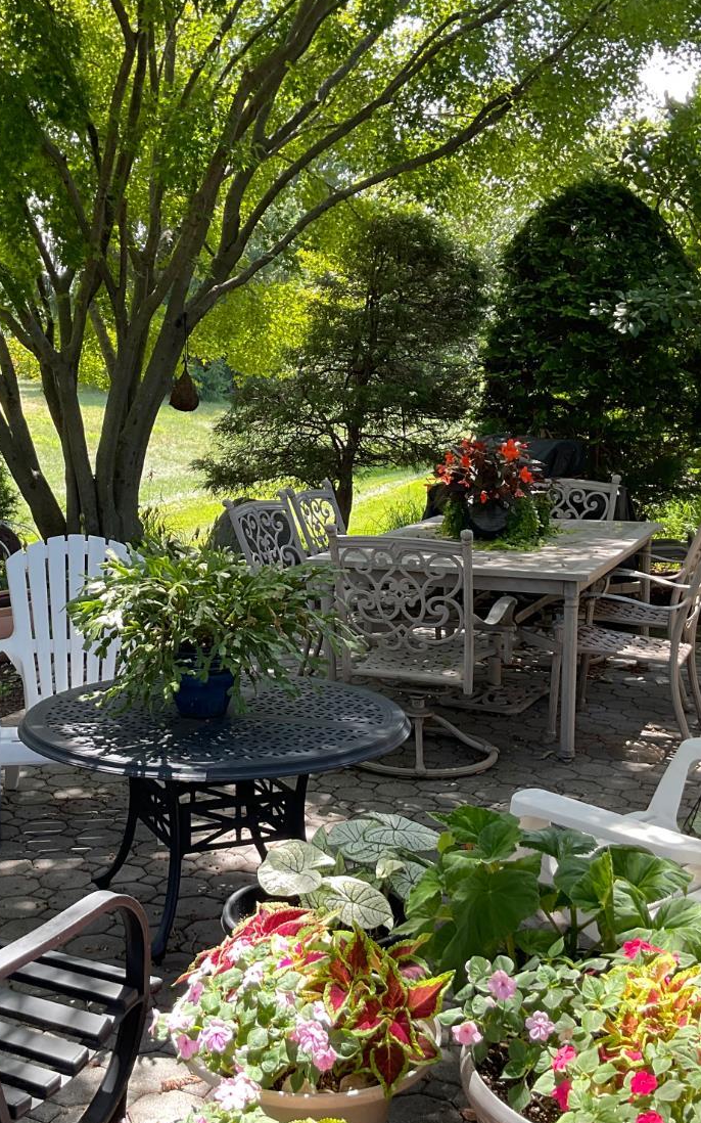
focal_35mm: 42
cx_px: 228
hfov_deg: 30.3
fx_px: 1284
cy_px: 552
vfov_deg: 47.2
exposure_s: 1/120
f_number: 1.8
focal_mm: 3
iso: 20
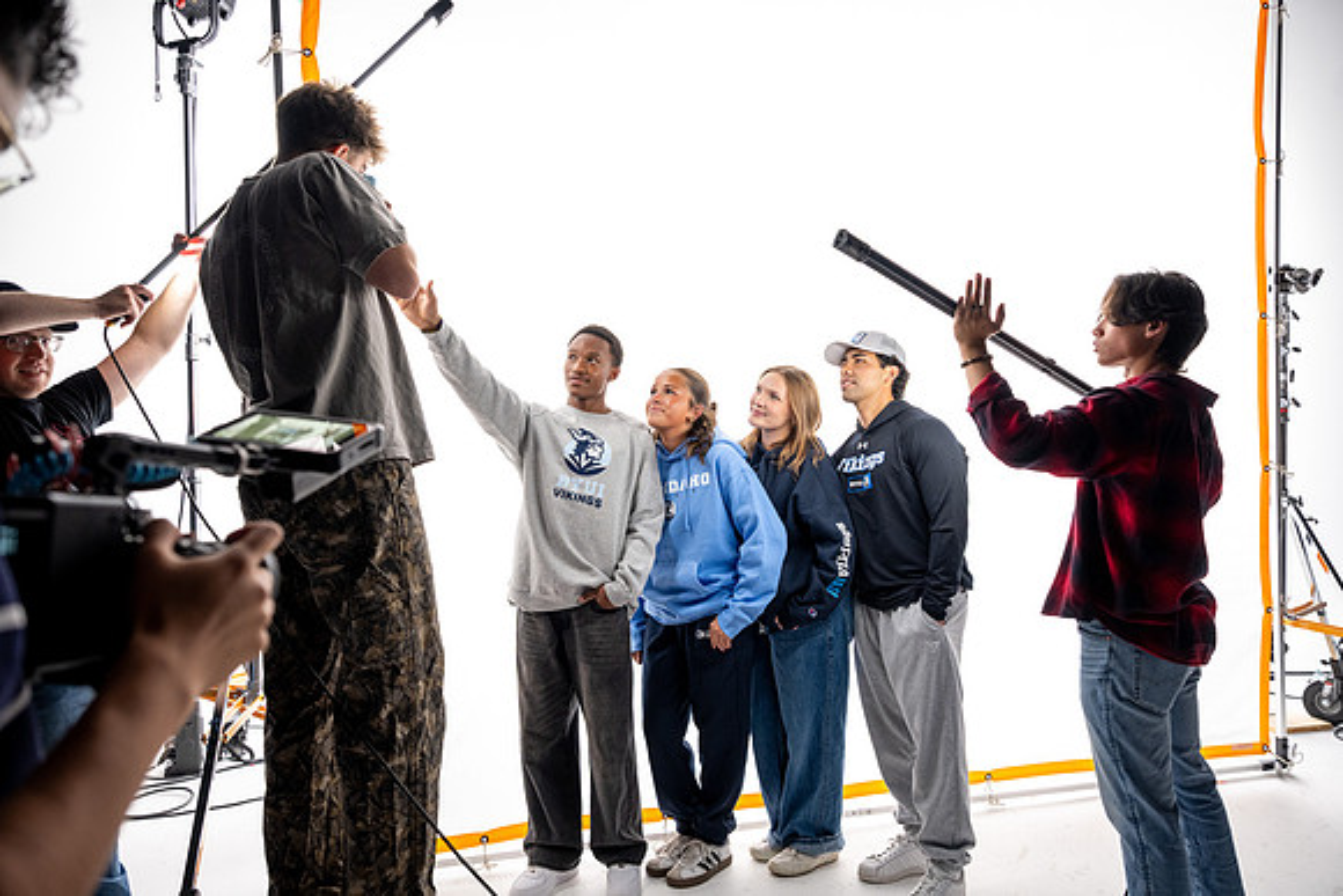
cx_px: 672
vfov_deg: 53.2
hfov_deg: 73.7
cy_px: 448
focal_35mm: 24
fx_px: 896
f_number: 3.5
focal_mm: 24
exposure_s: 1/160
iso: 640
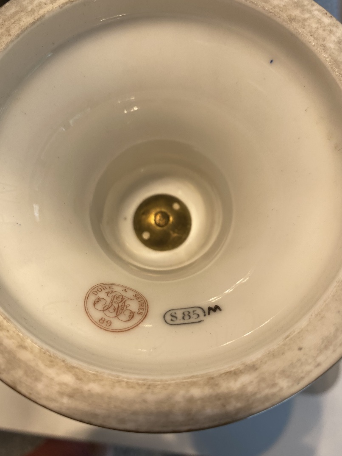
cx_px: 157
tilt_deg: -76.1
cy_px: 214
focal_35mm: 29
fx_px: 382
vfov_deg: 61.6
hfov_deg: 48.2
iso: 100
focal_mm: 4.25
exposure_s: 1/122
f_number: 1.8
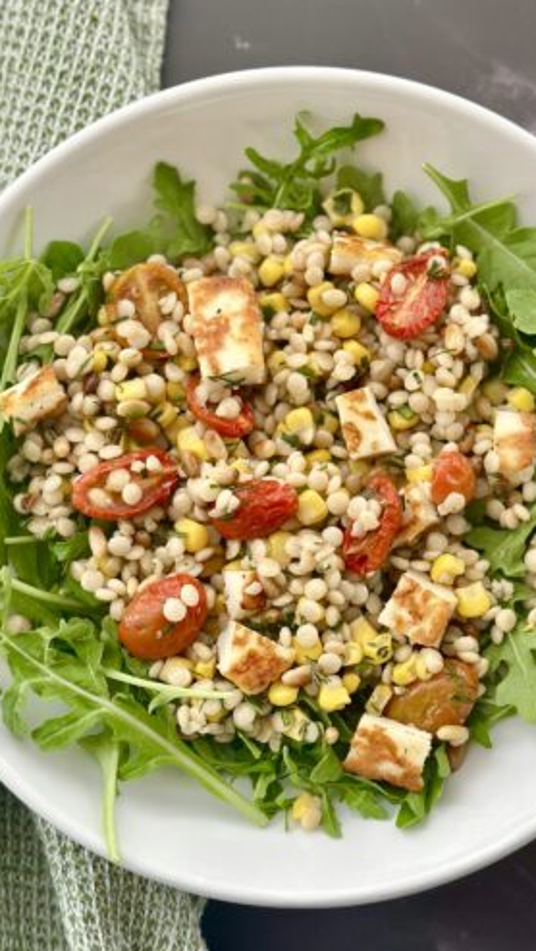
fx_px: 1337
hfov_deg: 22.6
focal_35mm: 53
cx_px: 321
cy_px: 475
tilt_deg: -85.9
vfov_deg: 39.1
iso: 125
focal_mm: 6.86
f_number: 1.78
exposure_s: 1/74
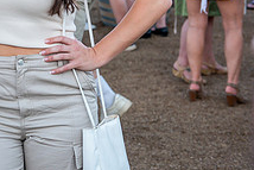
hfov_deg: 15.1
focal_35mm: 130
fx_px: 918
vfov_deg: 10.4
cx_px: -75
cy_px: -14
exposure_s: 1/400
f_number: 4
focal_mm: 48
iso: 640
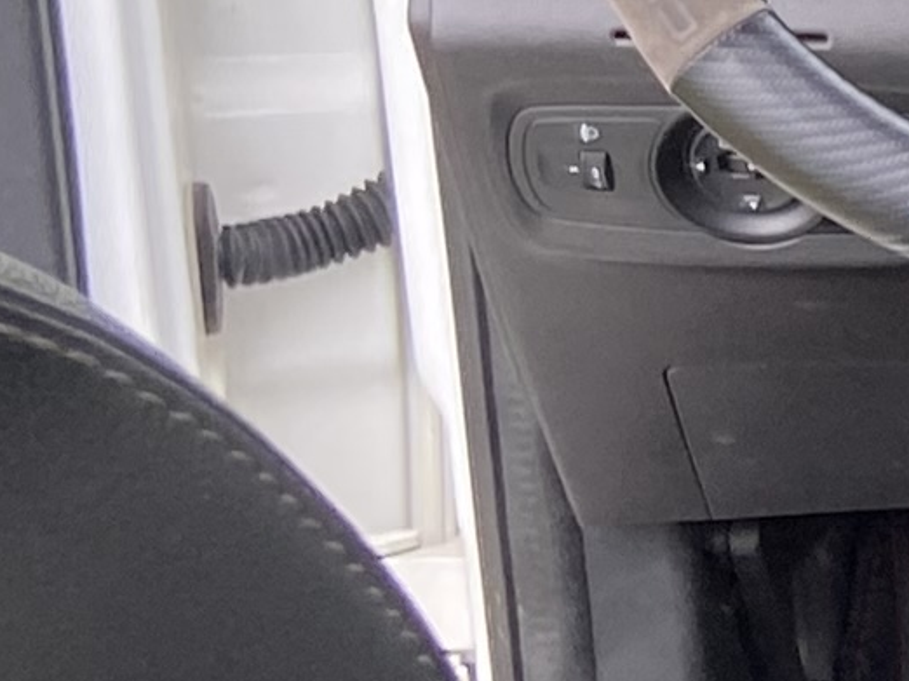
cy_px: 345
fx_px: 5276
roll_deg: -0.1
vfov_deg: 7.4
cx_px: 2488
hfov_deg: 8.6
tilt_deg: -17.6
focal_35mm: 201
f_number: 1.8
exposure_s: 1/121
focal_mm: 4.25
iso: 80
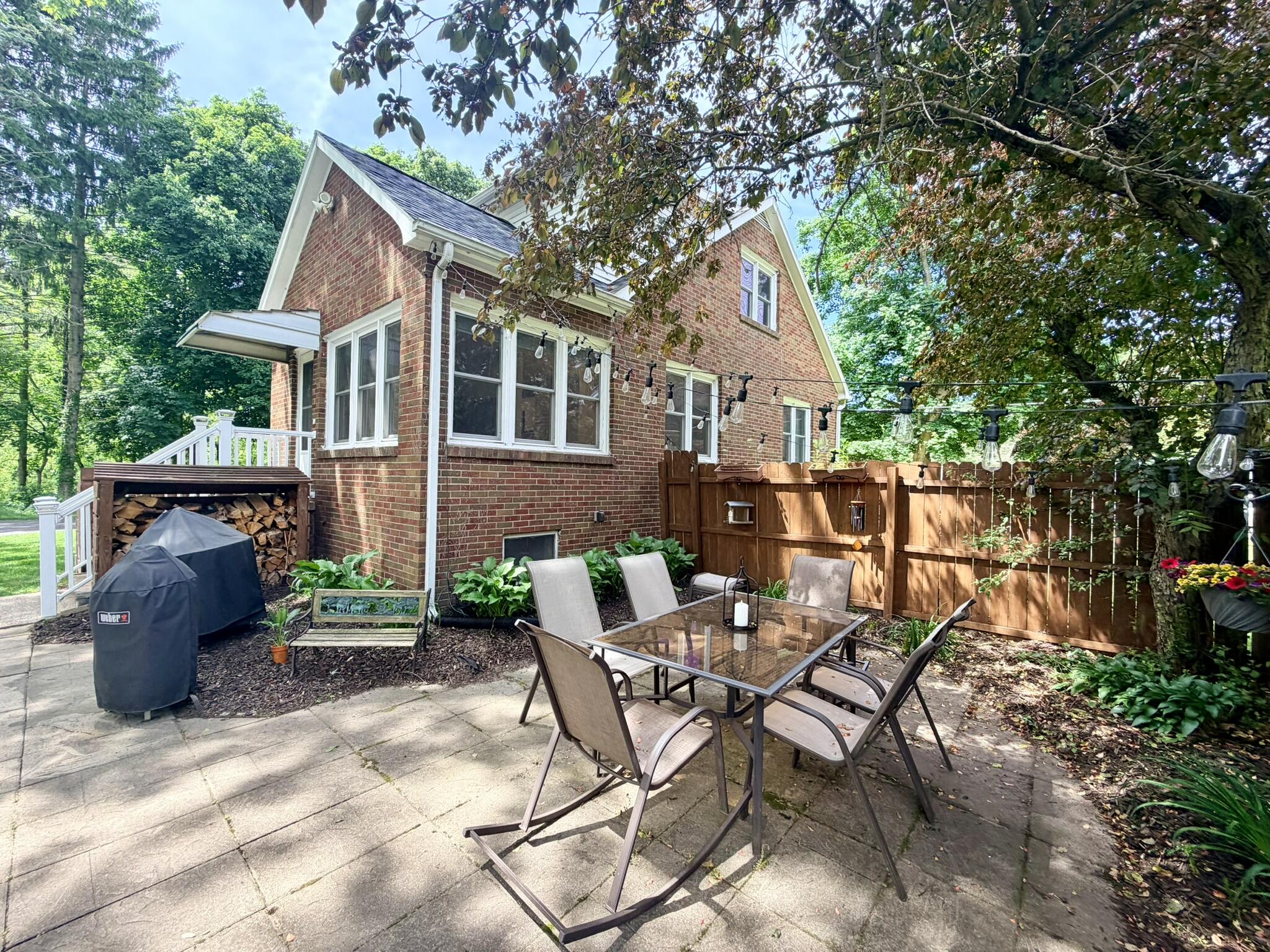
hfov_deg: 102.1
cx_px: 635
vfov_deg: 85.7
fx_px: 514
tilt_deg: +0.3
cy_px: 476
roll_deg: -1.1
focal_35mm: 14
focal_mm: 2.22
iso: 64
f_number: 2.2
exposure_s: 1/197
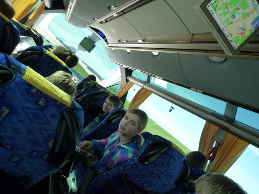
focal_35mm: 25
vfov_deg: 54.9
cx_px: 130
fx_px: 187
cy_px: 97
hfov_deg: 69.4
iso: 320
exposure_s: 1/80
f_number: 2.8
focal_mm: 4.4
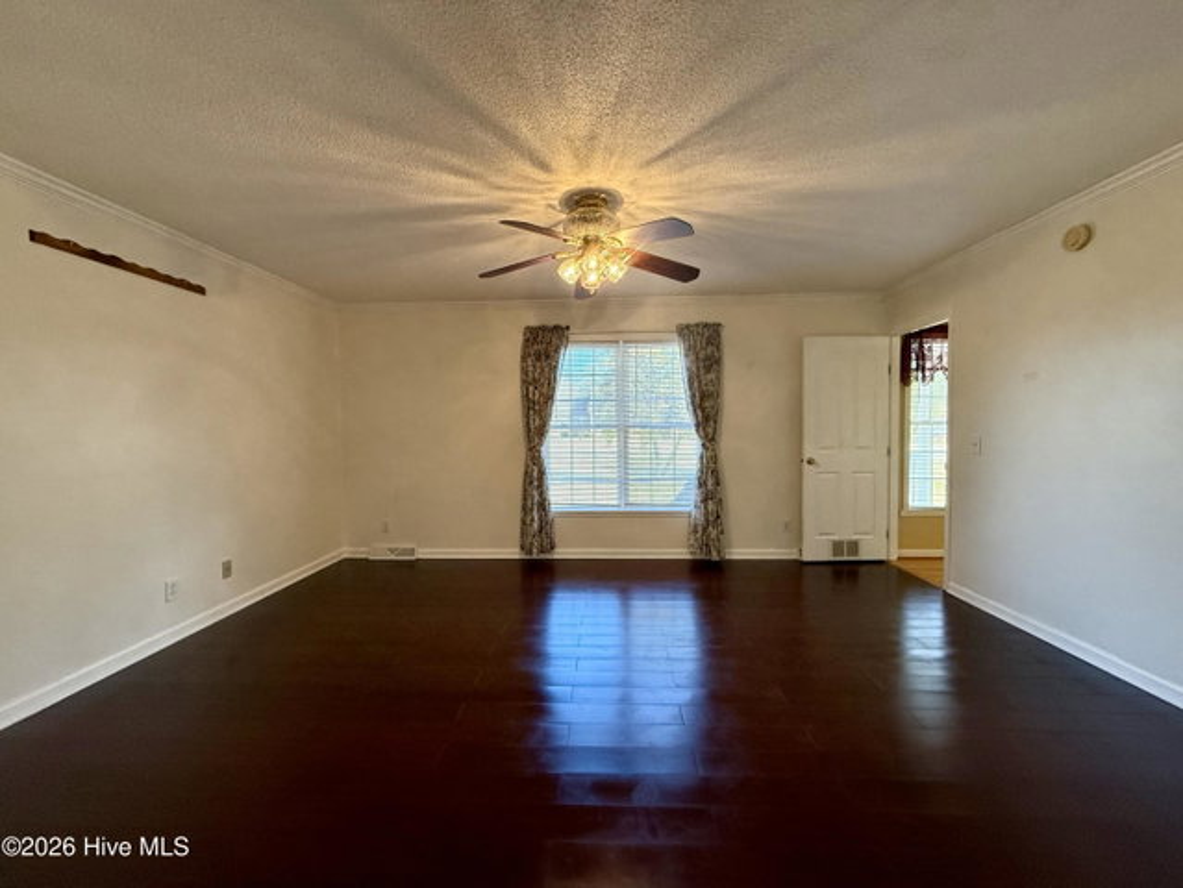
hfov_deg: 102.0
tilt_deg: -1.8
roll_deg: +0.3
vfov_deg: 85.7
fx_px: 479
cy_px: 444
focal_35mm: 14
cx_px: 592
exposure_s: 1/120
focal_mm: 2.22
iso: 250
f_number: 2.2
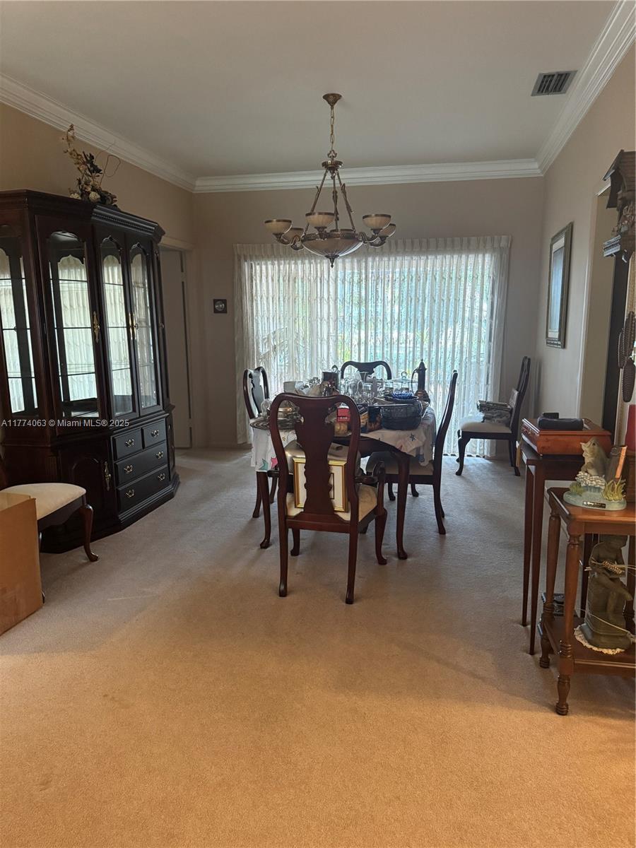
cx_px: 318
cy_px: 424
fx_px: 588
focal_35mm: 24
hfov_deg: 56.8
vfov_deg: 71.6
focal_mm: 6.76
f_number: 1.78
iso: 640
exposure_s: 1/60
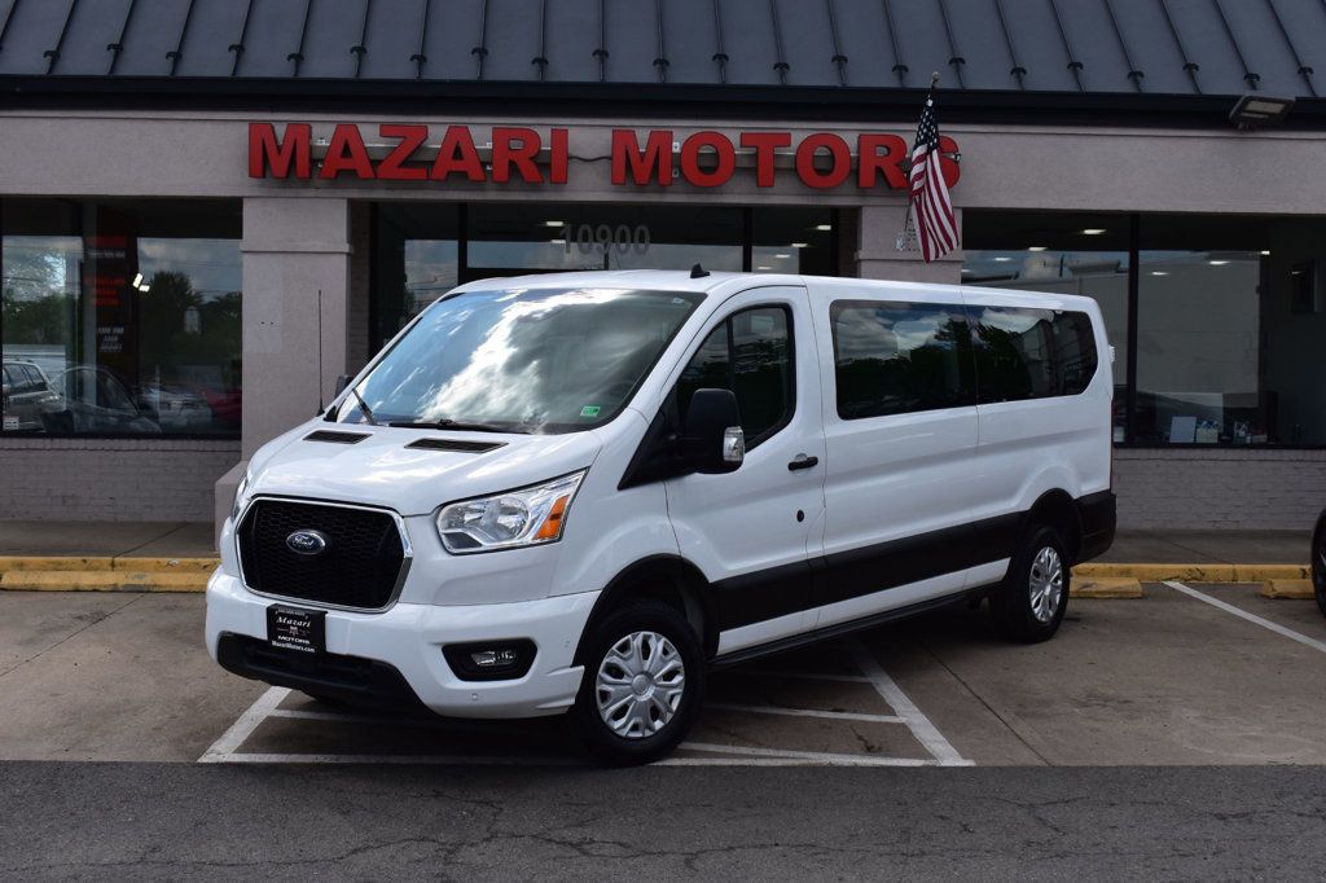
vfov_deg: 28.9
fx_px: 1712
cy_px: 442
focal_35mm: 46
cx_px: 663
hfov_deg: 42.3
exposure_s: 1/500
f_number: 11
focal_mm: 31
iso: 360
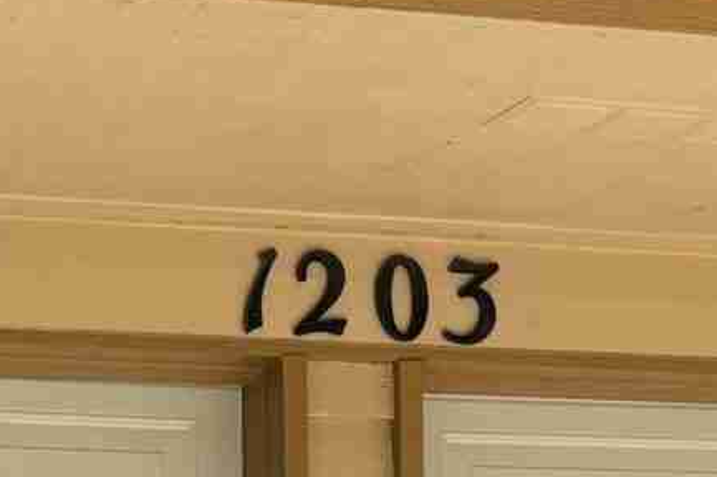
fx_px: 3184
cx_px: 89
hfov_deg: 12.8
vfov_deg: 8.1
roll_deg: +0.4
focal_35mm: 160
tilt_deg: -0.5
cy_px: 1010
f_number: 1.6
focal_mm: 5.96
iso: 50
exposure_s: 1/1721
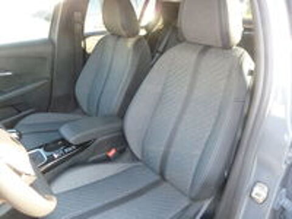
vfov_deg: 54.9
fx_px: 211
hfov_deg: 69.4
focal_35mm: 25
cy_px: 110
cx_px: 146
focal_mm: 4.1
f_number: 3.3
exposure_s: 1/30
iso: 200
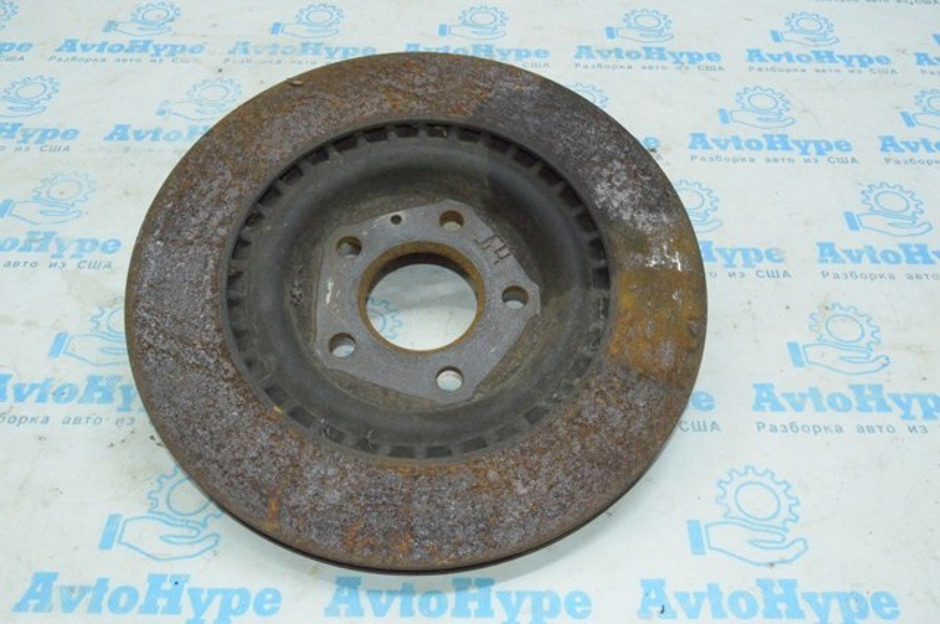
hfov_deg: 55.2
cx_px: 470
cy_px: 312
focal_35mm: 34
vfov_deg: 38.3
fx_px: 900
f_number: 16
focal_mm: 23
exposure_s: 1/125
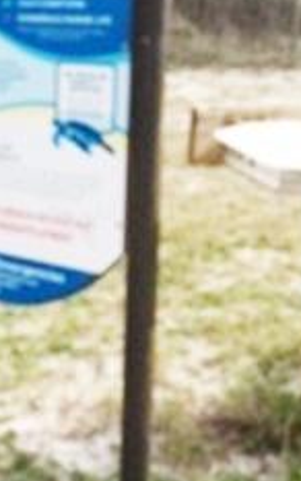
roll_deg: +0.7
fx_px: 1035
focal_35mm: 79
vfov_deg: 26.1
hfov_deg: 16.2
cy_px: 209
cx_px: -4
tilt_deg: -10.5
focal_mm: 4.15
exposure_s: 1/1637
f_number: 2.2
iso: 25
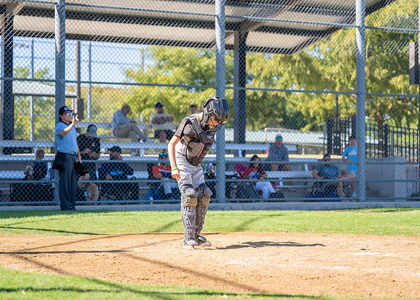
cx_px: 200
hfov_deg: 24.4
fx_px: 971
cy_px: 150
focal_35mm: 81
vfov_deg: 17.5
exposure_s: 1/1250
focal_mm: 77
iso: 100
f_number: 2.8
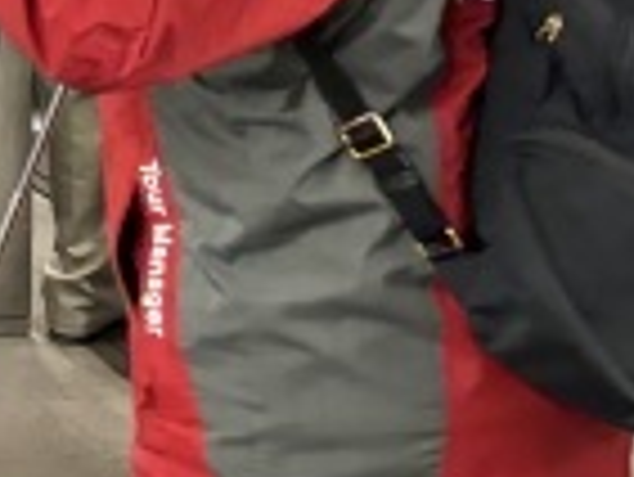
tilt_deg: -3.7
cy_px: -504
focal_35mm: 135
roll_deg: -0.3
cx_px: -843
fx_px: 2475
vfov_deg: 10.1
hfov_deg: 12.0
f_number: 1.6
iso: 400
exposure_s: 1/60
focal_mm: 5.96
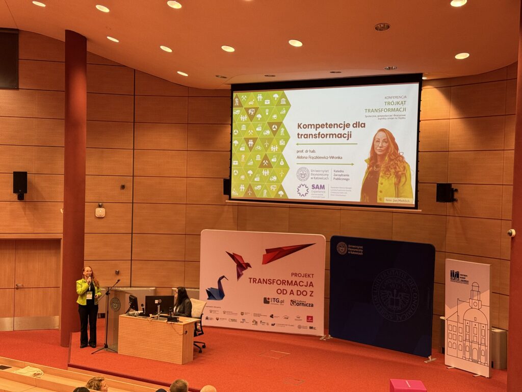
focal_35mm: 48
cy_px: 196
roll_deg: -1.5
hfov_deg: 39.7
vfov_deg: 30.3
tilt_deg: -1.4
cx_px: 261
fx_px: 724
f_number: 1.78
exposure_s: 1/45
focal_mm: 6.76
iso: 200
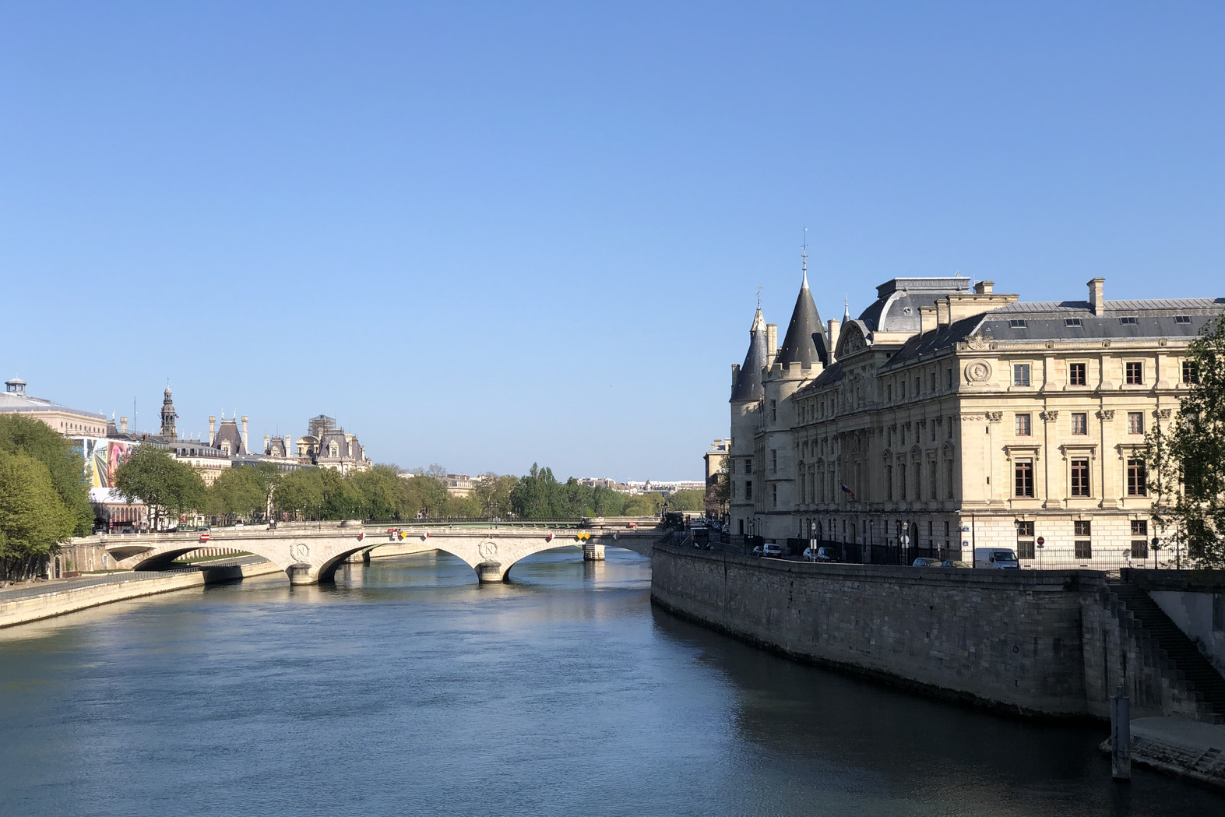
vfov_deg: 24.6
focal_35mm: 55
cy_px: 456
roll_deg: +1.1
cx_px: 618
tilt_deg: +1.3
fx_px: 1872
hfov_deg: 36.2
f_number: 2.4
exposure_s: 1/1185
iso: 16
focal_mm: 6
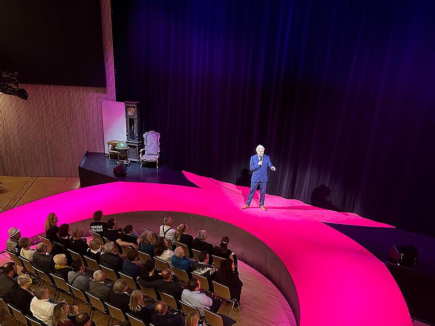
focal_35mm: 26
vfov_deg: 53.1
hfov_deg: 67.3
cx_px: 218
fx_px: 327
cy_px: 163
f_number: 1.5
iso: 500
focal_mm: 5.7
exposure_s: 1/38
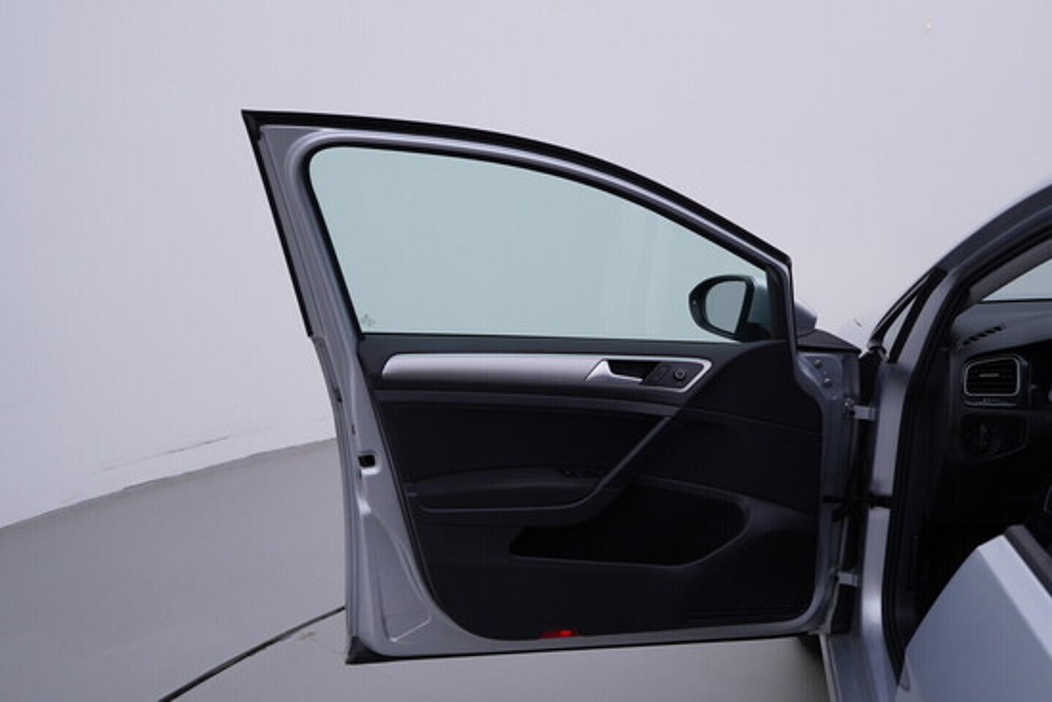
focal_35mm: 36
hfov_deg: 53.1
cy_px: 351
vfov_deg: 36.9
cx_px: 526
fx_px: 1052
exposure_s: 1/100
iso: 125
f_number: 4.5
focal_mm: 24
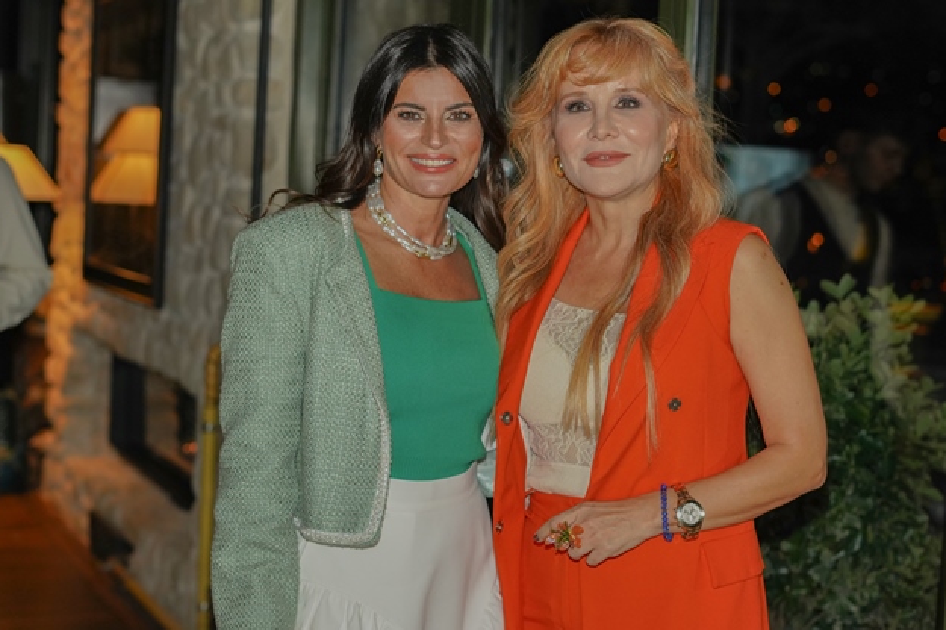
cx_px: 515
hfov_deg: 31.4
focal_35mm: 64
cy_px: 234
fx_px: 1681
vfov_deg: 21.2
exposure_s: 1/250
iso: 1600
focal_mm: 50
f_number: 2.8
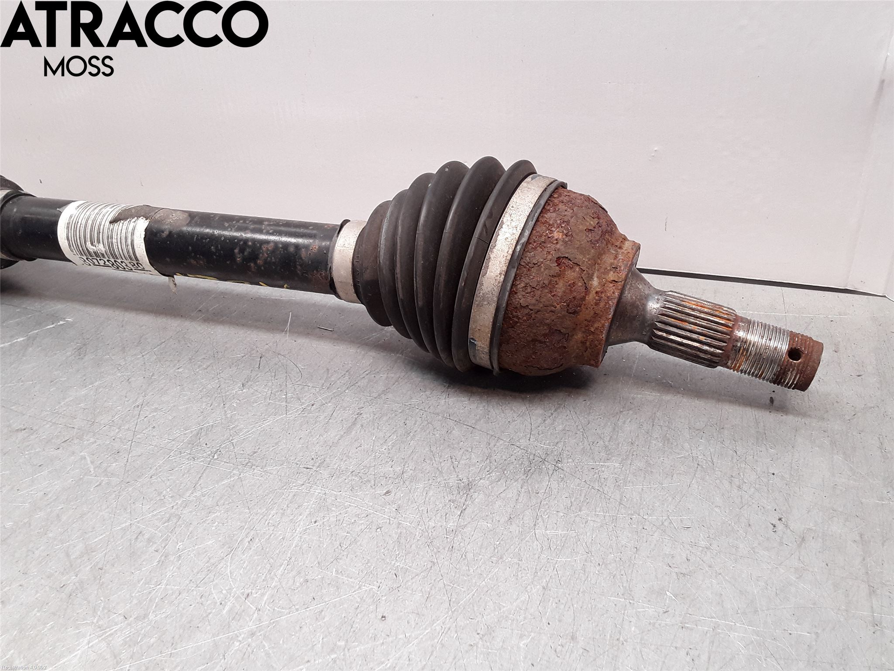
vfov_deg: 49.7
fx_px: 723
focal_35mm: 28
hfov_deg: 63.4
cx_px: 447
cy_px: 336
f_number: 1.9
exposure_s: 1/50
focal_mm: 2.91
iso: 50
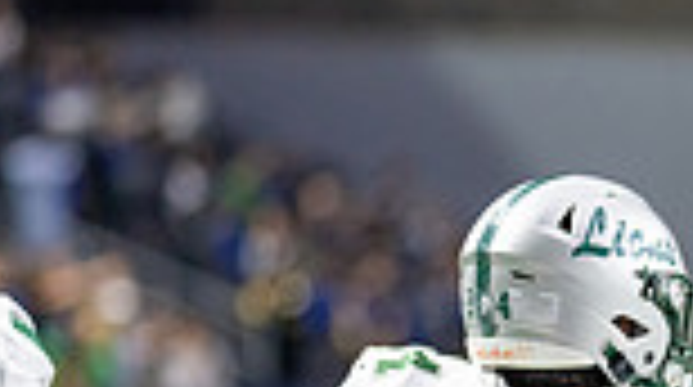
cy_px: 702
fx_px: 12731
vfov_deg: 1.7
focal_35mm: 694
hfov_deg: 3.1
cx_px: 1157
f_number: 1.8
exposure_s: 1/400
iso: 500
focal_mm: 135
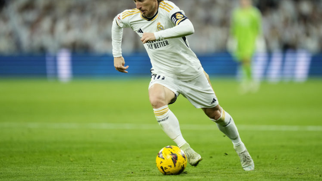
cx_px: 161
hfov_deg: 5.1
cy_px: 76
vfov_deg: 2.9
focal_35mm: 421
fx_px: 3595
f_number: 2.8
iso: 2500
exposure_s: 1/2000
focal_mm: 400
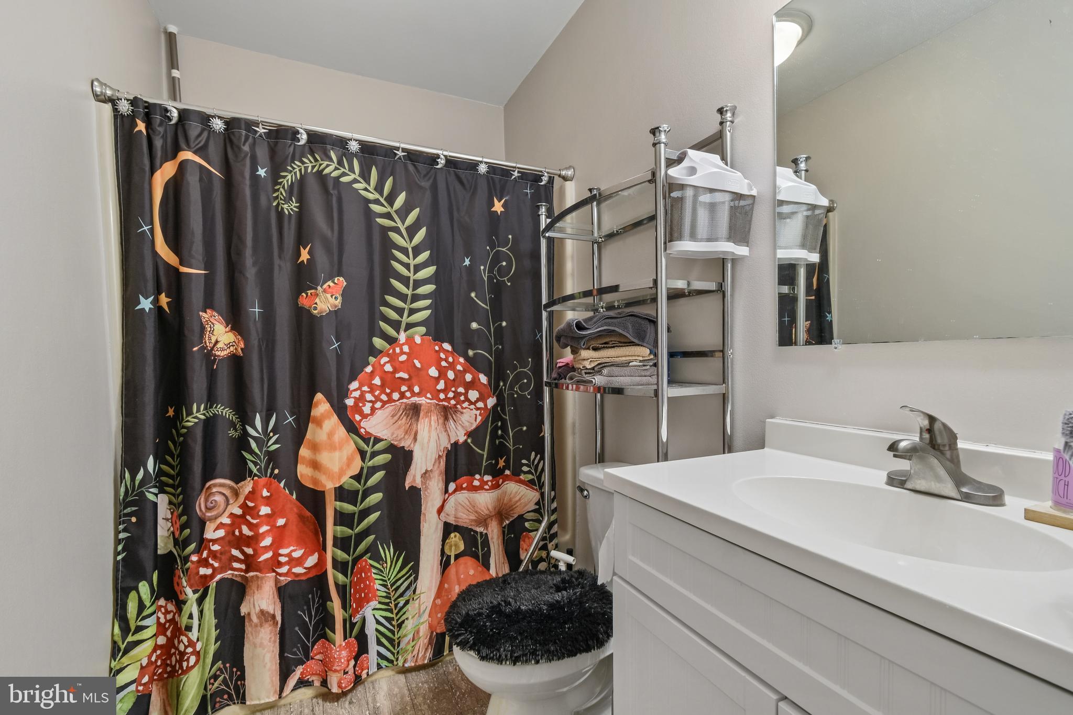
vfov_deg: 77.3
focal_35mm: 15
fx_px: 447
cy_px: 358
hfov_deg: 100.4
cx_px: 536
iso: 125
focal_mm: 10
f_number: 9
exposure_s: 1/1.25
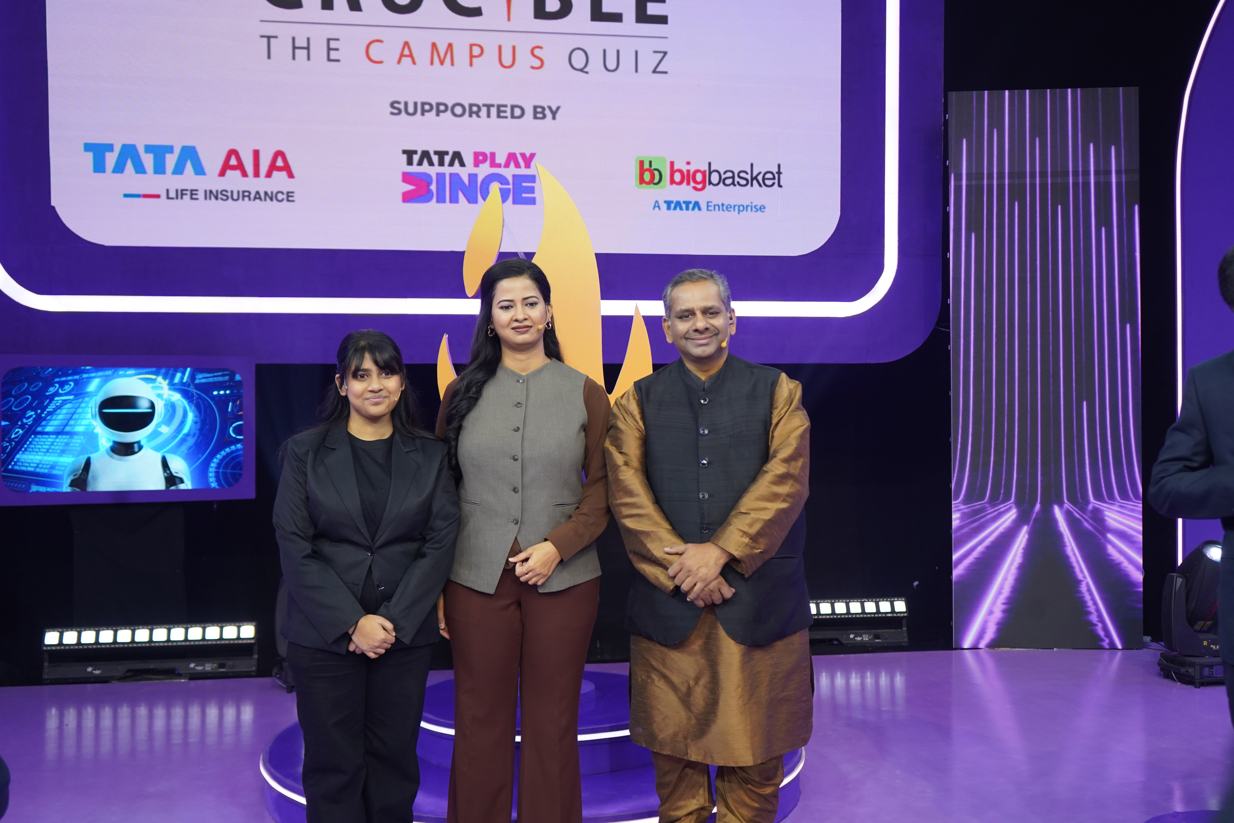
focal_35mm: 37
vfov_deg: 35.9
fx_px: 1268
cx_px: 617
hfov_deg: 51.9
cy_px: 412
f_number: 4
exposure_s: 1/160
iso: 1600
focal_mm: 37
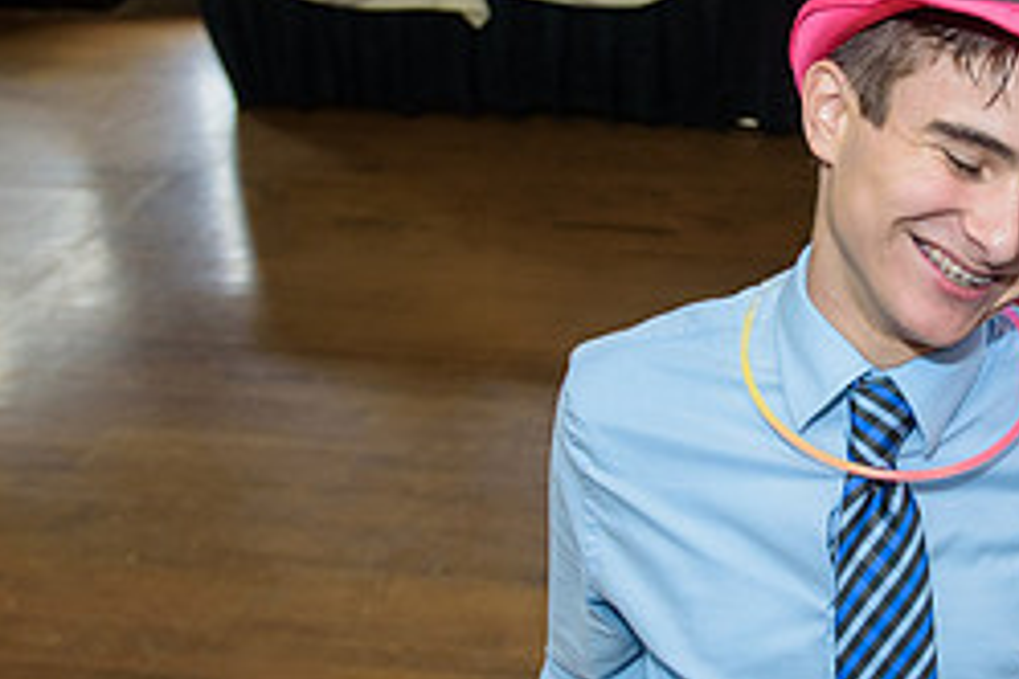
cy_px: 325
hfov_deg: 34.2
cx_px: 855
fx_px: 1585
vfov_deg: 24.2
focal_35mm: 56
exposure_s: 1/125
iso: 1600
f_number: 3.2
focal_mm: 24
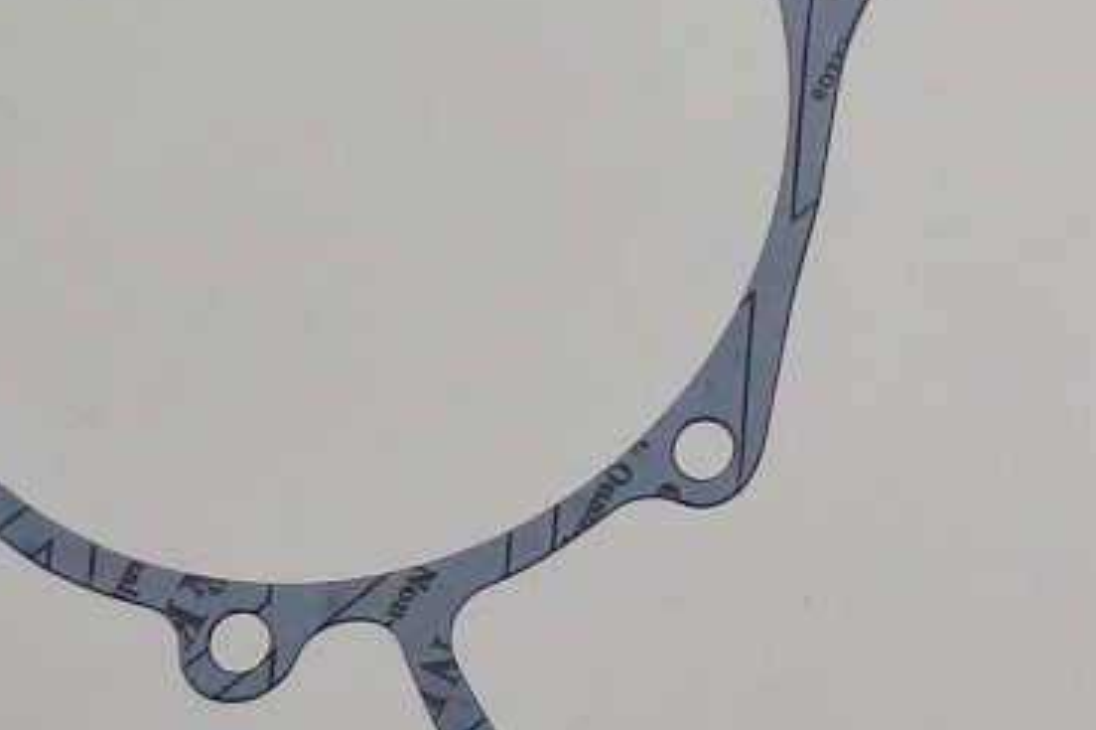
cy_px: -231
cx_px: 1637
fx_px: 3773
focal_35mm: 124
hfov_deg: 15.3
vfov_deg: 10.8
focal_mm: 11.8
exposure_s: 1/125
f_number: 3.8
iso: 400
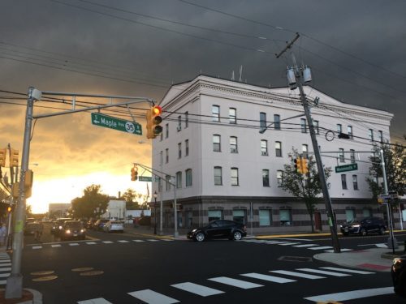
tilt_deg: +8.6
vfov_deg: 48.2
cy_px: 152
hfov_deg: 61.7
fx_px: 340
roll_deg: +1.3
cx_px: 203
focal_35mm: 29
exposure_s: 1/120
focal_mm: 4.15
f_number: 2.2
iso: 40
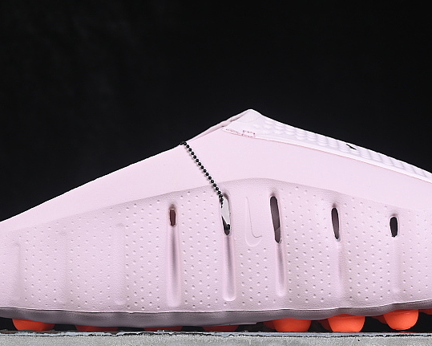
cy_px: 153
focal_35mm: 141
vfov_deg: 10.9
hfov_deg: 13.7
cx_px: 245
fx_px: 1802
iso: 160
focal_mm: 50
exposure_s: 1/80
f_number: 8
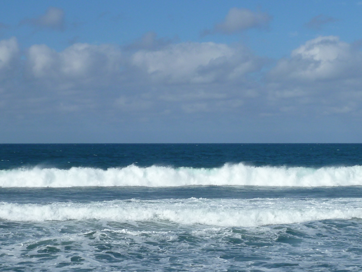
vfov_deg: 17.2
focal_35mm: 85
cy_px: 235
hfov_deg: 22.9
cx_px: 237
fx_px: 889
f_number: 5.6
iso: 80
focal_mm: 7.9
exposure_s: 1/500
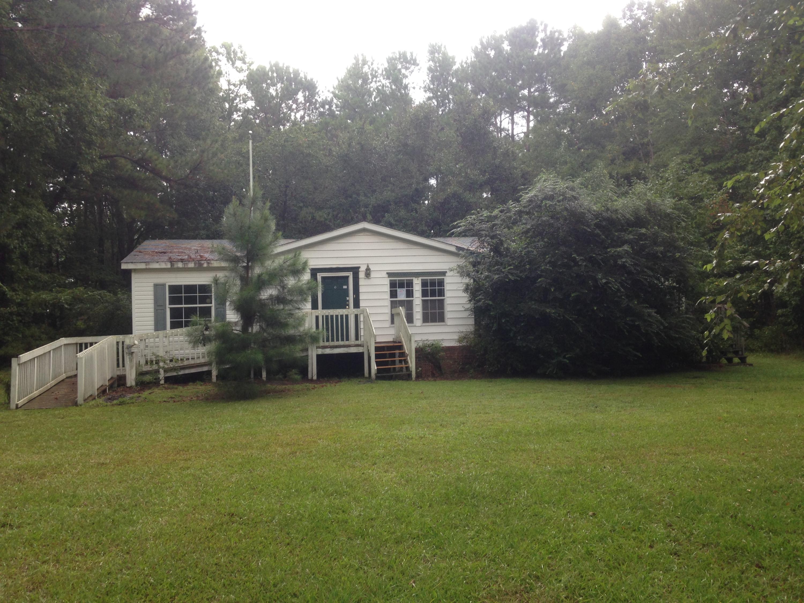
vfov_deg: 42.9
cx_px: 402
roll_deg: +0.1
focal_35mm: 33
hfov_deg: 55.4
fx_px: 766
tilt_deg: +1.4
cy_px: 302
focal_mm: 4.12
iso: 50
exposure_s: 1/172
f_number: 2.4
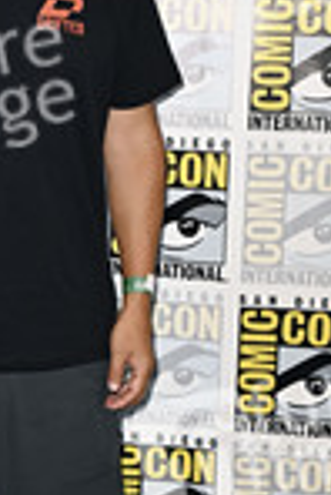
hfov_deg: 11.7
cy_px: 271
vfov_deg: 17.6
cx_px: 0
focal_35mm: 116
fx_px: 1596
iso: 1250
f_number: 4.5
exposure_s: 1/250
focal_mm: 43
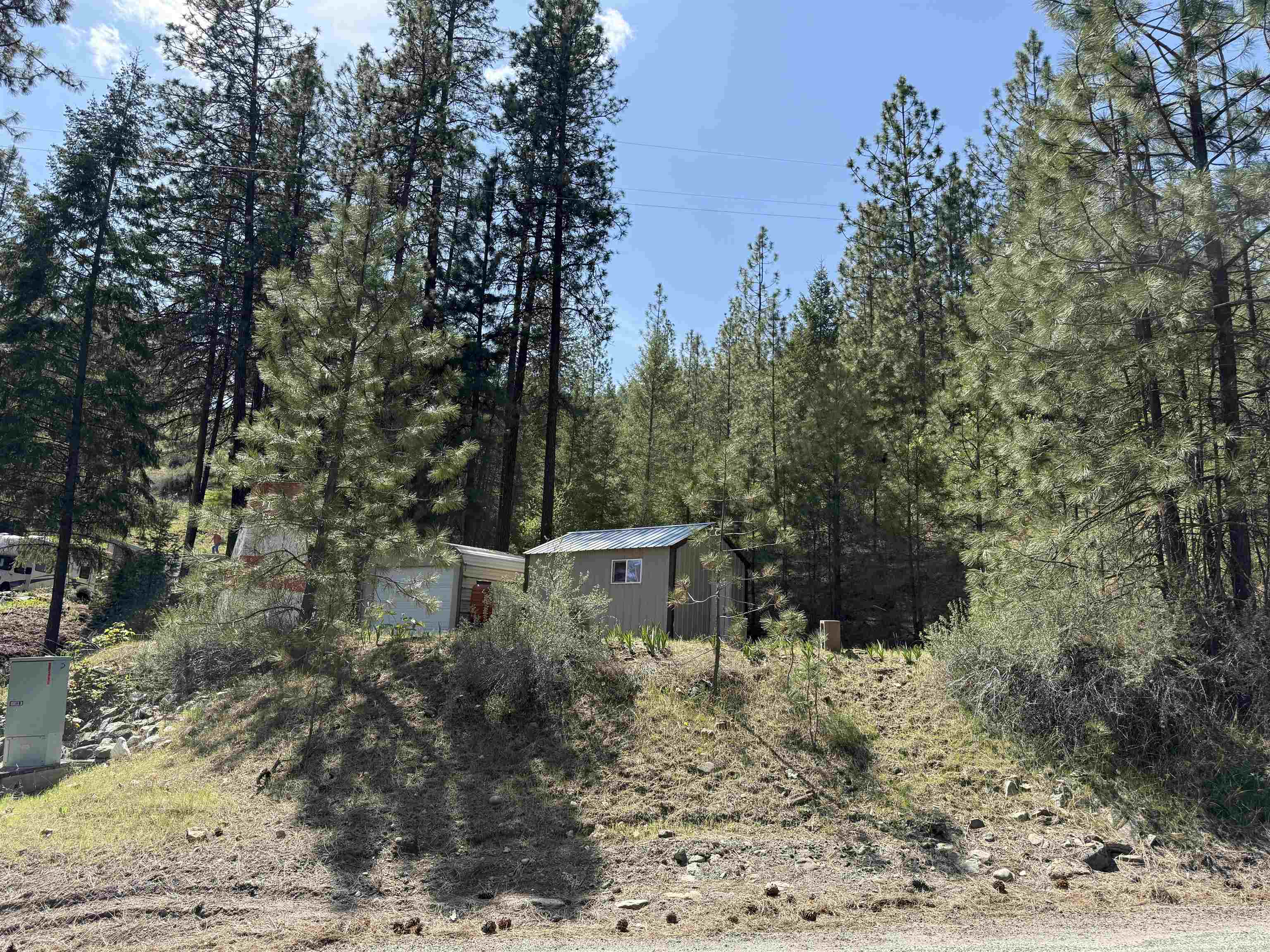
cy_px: 476
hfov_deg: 71.6
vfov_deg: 56.8
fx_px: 881
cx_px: 635
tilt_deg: +13.9
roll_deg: -4.2
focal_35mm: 24
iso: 100
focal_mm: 6.76
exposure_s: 1/2907
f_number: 1.78
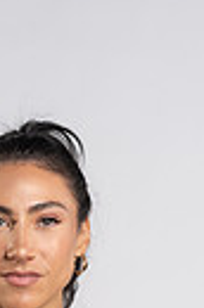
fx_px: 2521
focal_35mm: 295
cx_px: -45
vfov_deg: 6.9
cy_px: 479
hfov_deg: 4.6
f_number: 4
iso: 200
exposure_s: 1/160
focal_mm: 85
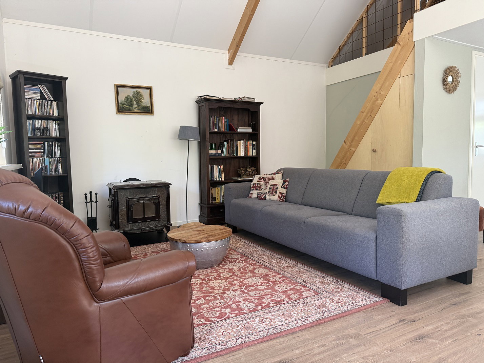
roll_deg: +0.8
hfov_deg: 71.6
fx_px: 336
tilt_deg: -4.0
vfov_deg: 56.8
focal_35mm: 24
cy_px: 182
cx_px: 242
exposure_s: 1/121
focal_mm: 6.76
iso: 200
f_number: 1.78
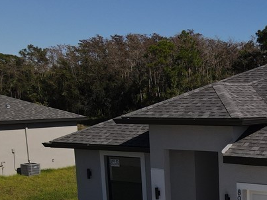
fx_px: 470
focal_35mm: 61
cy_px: 188
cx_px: 299
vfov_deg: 23.3
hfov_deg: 28.6
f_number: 2.8
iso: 100
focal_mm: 4.5
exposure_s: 1/100
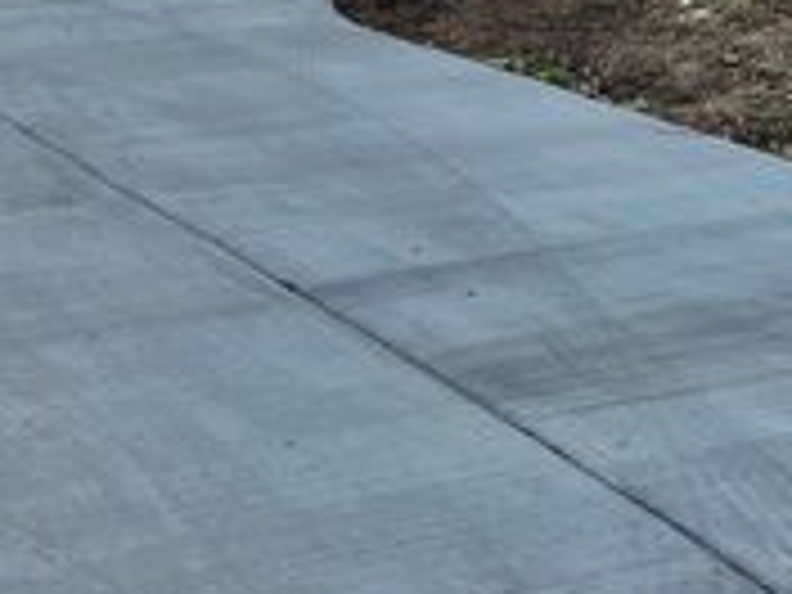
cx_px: -135
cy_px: -83
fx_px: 1693
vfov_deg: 19.0
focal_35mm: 74
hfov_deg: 24.1
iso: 50
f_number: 1.5
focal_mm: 5.7
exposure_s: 1/1295
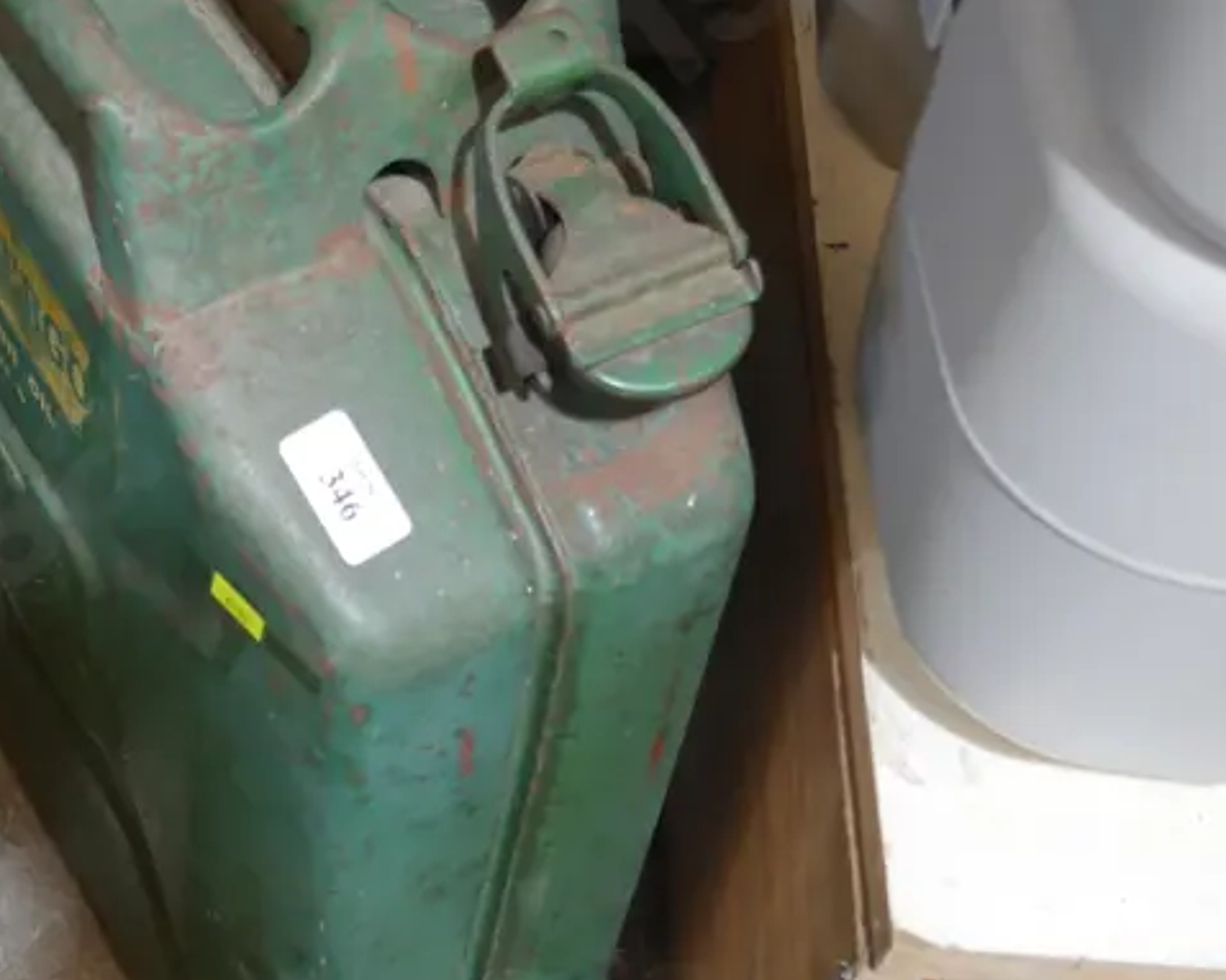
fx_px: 2430
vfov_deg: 22.7
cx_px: 215
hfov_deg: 27.6
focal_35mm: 67
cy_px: 363
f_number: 3.6
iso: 640
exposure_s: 1/60
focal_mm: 16
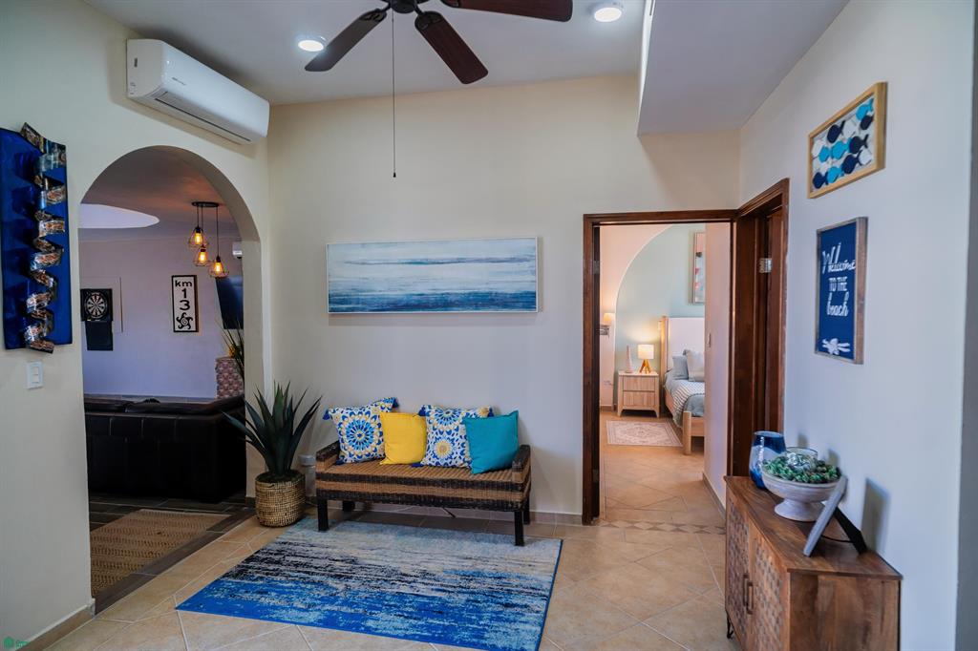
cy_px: 326
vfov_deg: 61.9
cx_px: 489
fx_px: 543
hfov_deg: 84.0
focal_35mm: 20
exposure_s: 1/125
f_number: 4.5
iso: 500
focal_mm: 20
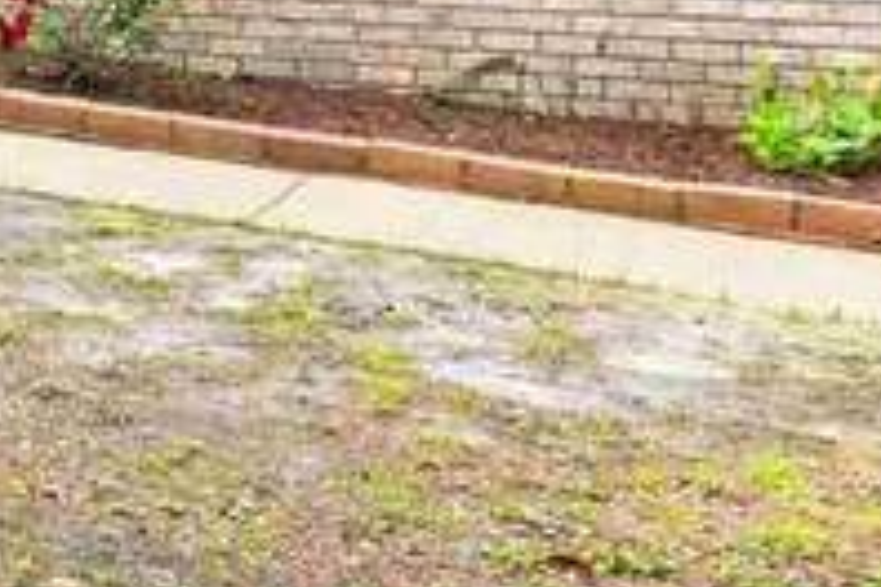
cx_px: -828
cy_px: -229
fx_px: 2374
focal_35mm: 97
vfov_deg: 13.5
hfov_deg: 16.5
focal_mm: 15
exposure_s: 1/80
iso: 400
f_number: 11
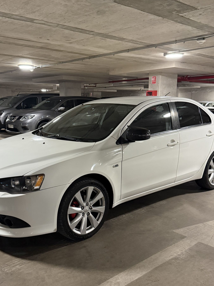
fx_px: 280
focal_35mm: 34
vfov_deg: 53.9
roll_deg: -0.1
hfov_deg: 41.7
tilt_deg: -10.3
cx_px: 96
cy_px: 155
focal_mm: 6.76
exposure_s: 1/50
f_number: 1.78
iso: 800
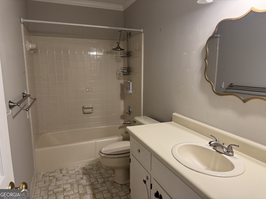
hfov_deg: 71.6
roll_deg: -0.7
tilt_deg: -10.9
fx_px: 184
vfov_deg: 56.8
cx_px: 133
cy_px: 100
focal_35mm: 24
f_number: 1.78
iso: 125
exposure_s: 1/60
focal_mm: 6.76
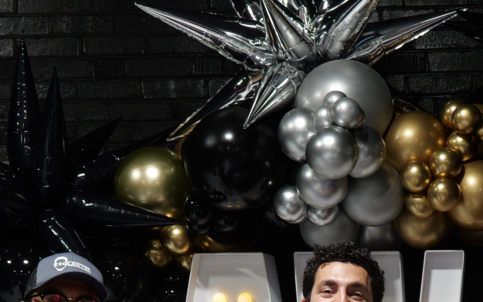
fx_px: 1409
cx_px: 396
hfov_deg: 19.2
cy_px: 553
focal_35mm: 107
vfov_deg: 11.3
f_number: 5
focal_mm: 29
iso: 800
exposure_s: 1/125
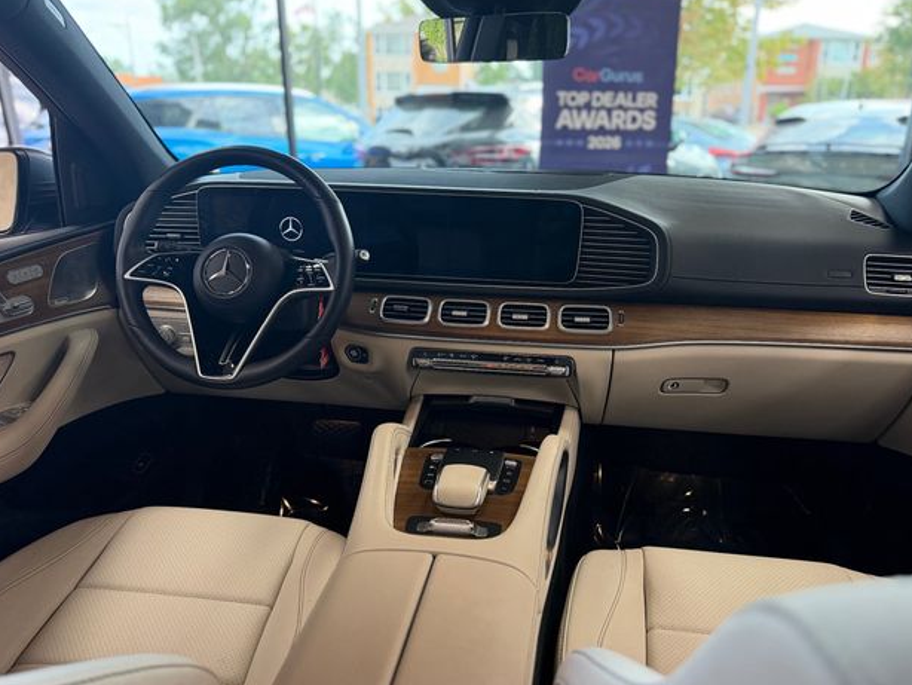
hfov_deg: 69.4
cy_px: 340
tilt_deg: -19.3
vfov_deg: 54.9
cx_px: 471
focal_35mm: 25
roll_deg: -0.1
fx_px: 659
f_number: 1.78
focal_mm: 6.76
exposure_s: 1/120
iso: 250
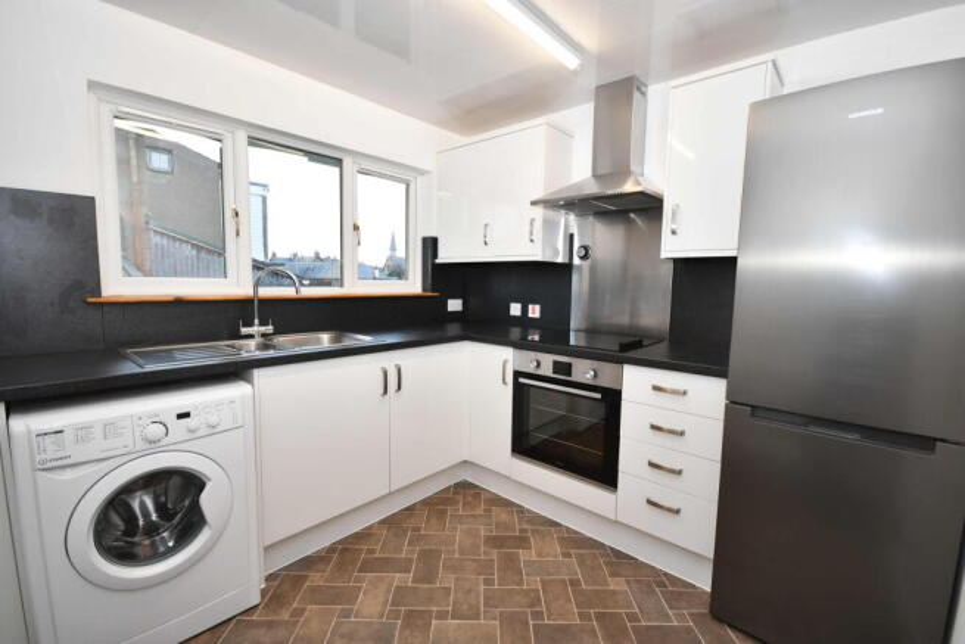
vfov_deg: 77.4
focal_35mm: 15
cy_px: 322
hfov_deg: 100.4
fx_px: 402
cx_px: 482
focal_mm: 10
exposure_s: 1/60
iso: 360
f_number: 4
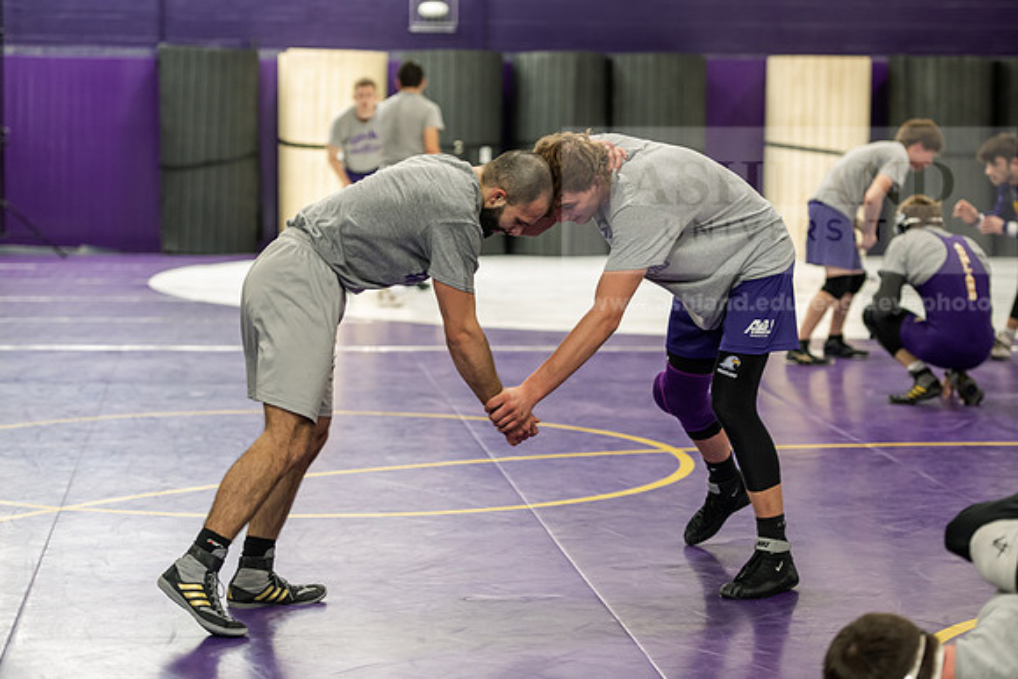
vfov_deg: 14.0
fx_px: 2772
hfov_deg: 20.8
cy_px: 340
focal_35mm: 98
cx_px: 509
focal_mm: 98
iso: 2000
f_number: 3.2
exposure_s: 1/250
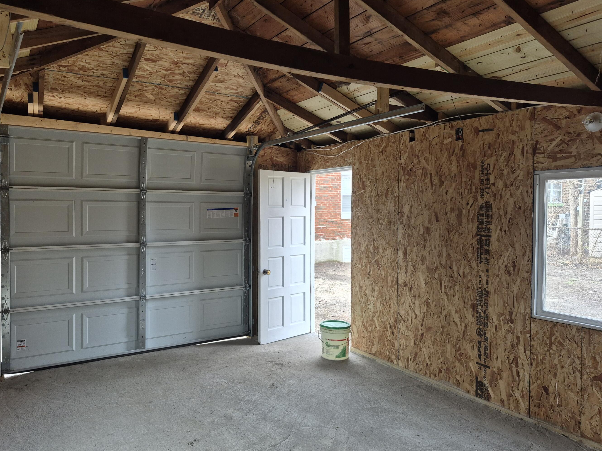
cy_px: 224
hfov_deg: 67.1
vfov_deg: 53.1
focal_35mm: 26
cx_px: 267
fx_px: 452
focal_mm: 5.4
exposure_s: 1/180
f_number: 1.8
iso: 80
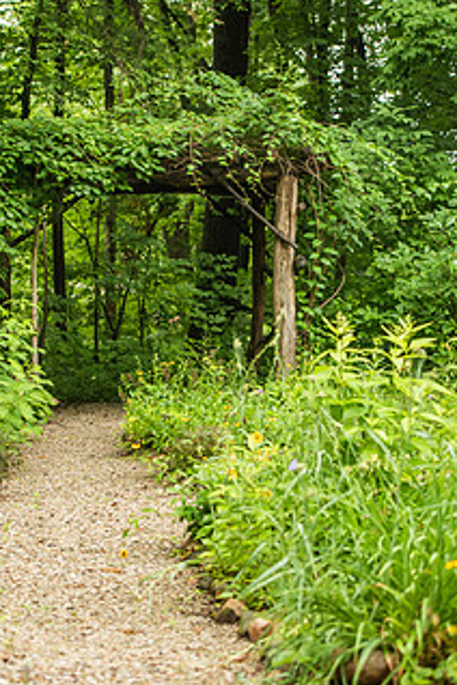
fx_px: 1885
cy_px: 291
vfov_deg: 20.6
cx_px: 149
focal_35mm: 99
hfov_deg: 13.8
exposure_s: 1/320
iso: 800
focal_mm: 70
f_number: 2.8
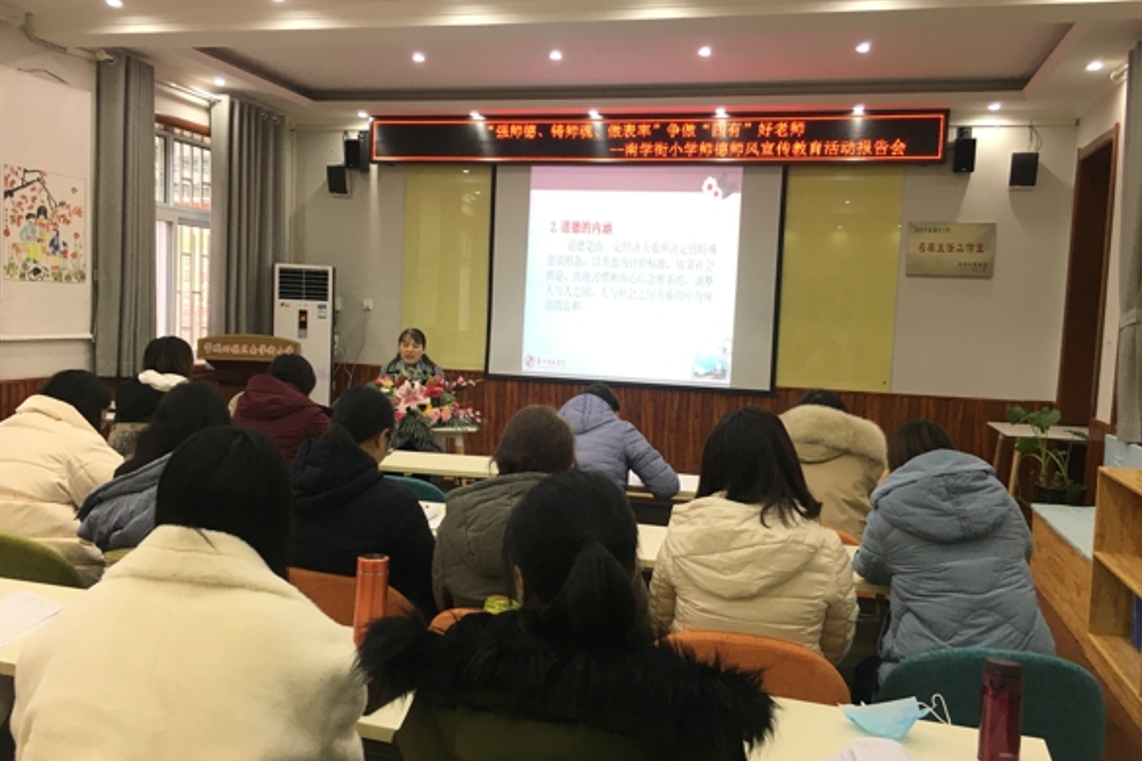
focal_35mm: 31
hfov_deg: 60.3
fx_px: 983
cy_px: 385
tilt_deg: -3.2
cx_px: 577
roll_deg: -2.4
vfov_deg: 42.3
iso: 80
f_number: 2.2
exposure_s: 1/33
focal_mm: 4.15
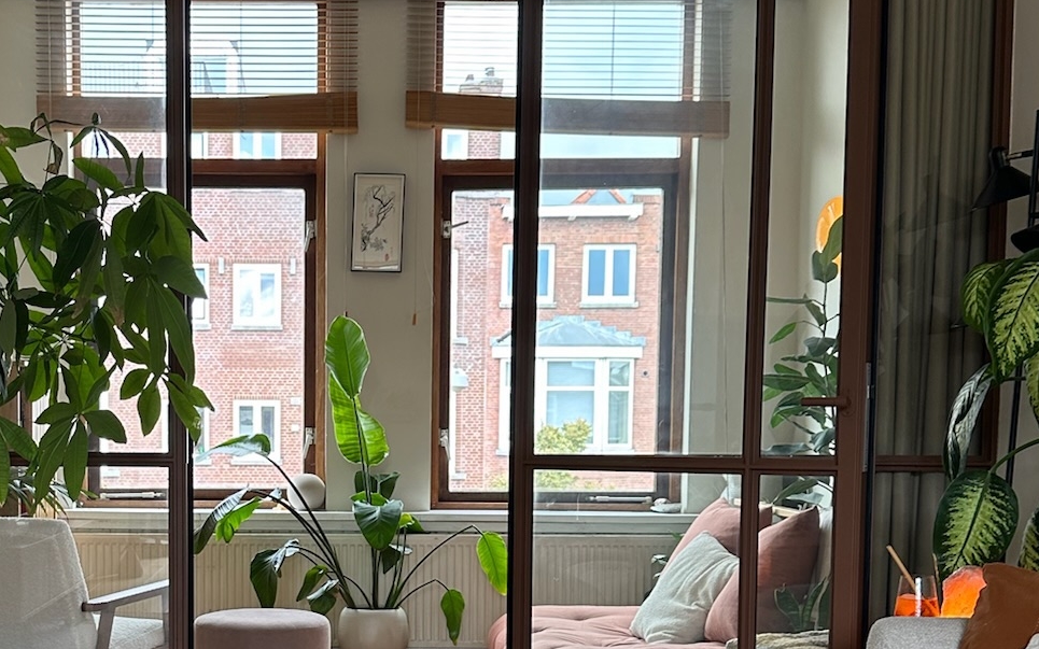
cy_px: 513
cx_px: 309
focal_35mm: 54
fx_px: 1529
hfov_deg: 36.9
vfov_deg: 23.6
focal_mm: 6.86
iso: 125
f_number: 1.78
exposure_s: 1/155
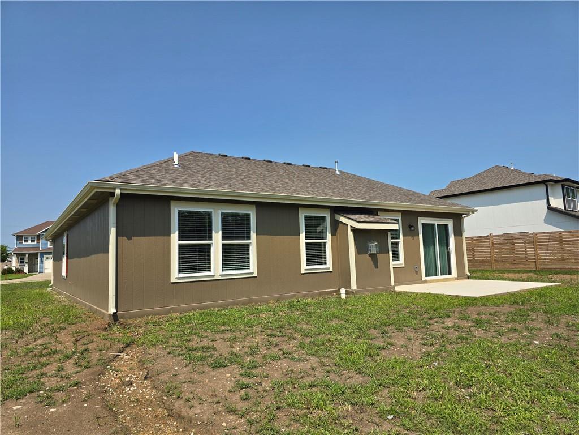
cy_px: 218
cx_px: 290
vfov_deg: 58.9
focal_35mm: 23
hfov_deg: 73.9
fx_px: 385
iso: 12
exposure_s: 1/1111
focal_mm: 6.3
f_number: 1.7
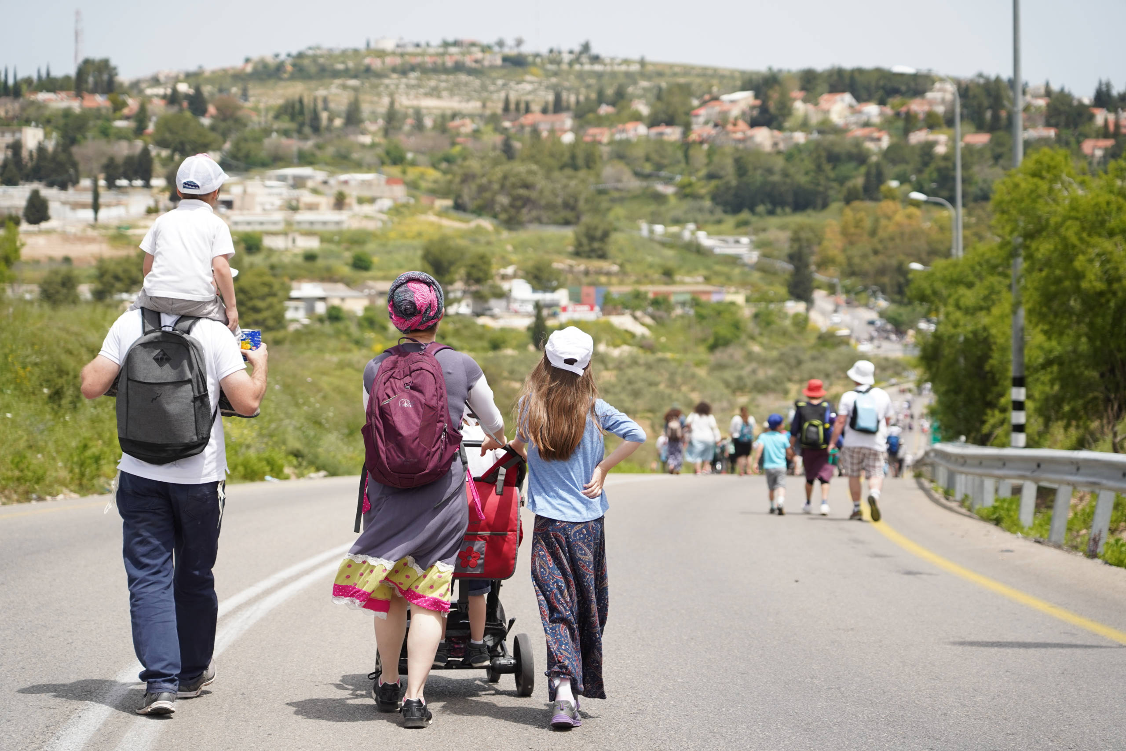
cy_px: 376
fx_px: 2440
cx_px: 563
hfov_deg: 26.0
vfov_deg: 17.5
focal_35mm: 78
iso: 400
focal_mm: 78
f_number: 4
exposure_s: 1/2500
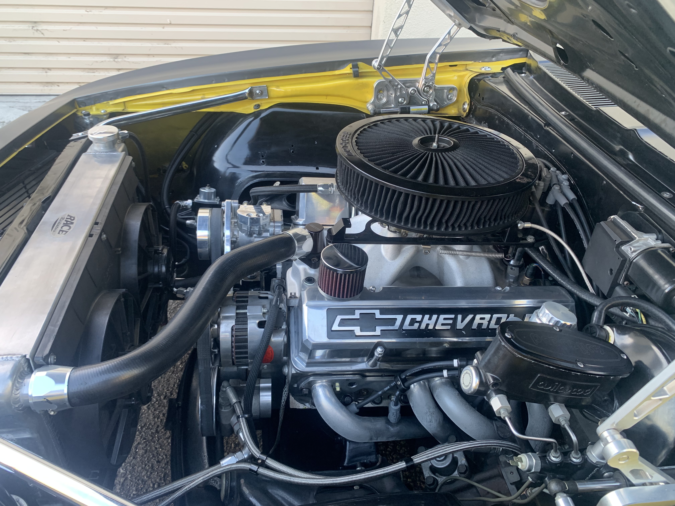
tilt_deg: -37.4
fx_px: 507
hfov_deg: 67.3
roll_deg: -1.9
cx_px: 338
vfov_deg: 53.1
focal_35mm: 26
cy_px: 253
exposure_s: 1/71
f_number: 1.8
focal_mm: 4.25
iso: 100
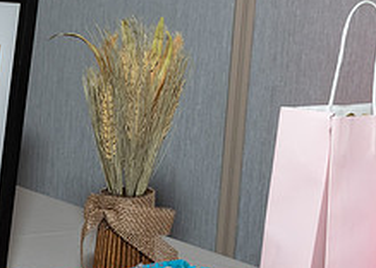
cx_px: -20
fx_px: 1206
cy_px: 209
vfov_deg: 12.6
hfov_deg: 17.2
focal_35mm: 113
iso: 500
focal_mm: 26
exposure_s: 1/250
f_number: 8
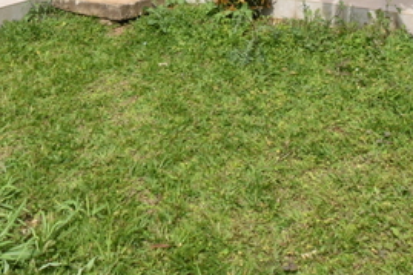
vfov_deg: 22.8
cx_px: 175
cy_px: -138
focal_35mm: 48
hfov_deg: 41.0
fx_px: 550
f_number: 8
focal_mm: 10
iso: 800
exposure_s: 1/1500
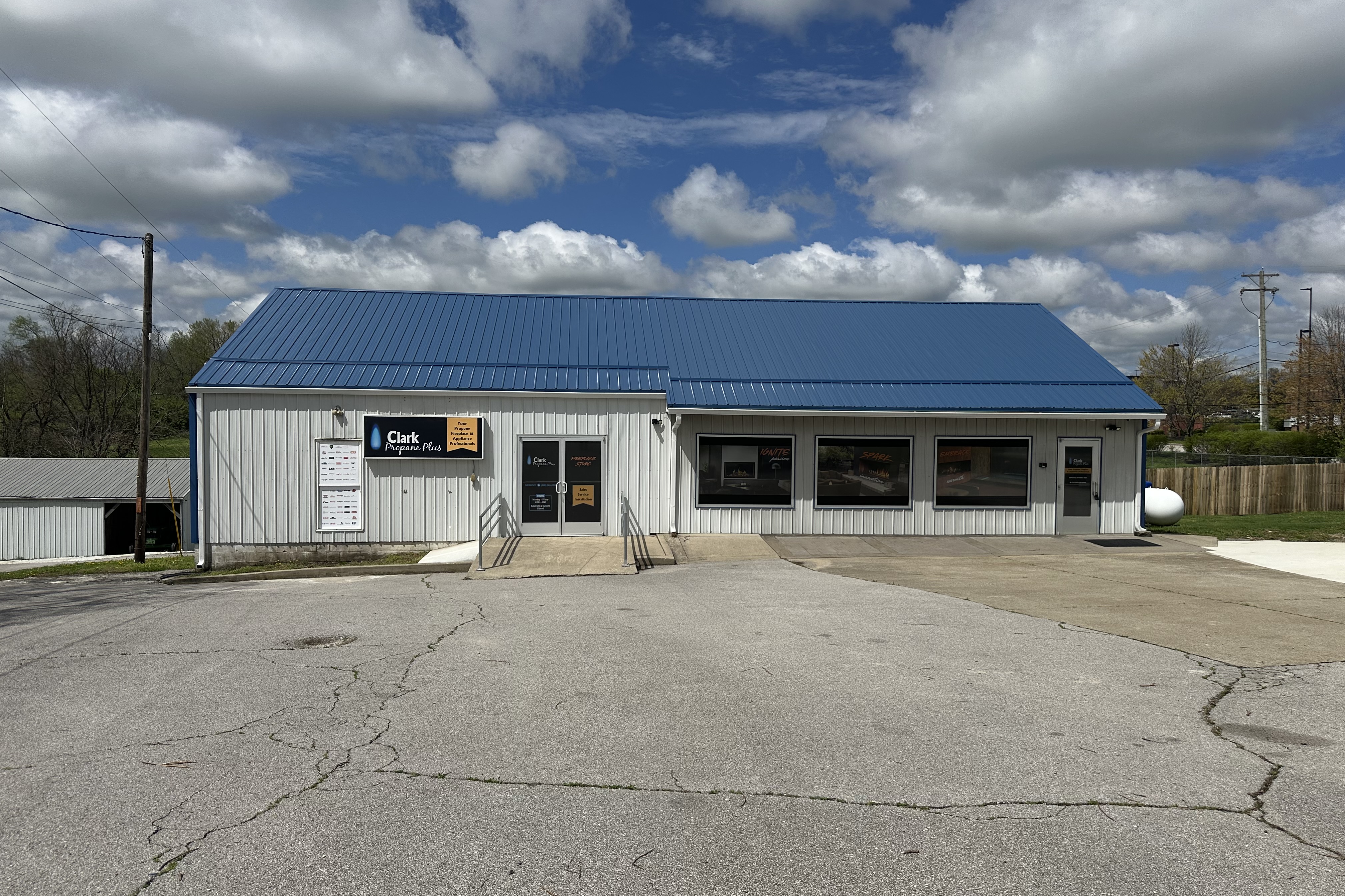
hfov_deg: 71.5
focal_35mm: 25
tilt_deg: -2.3
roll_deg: -0.8
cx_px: 673
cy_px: 445
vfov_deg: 51.3
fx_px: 934
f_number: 1.78
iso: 80
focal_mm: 6.86
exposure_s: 1/12048
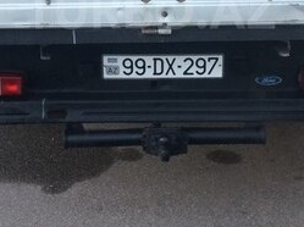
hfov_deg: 25.4
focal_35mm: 77
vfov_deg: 18.7
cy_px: 10
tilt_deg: -13.0
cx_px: 150
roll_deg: +1.4
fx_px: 675
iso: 40
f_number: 2.2
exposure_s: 1/33
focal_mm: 4.15
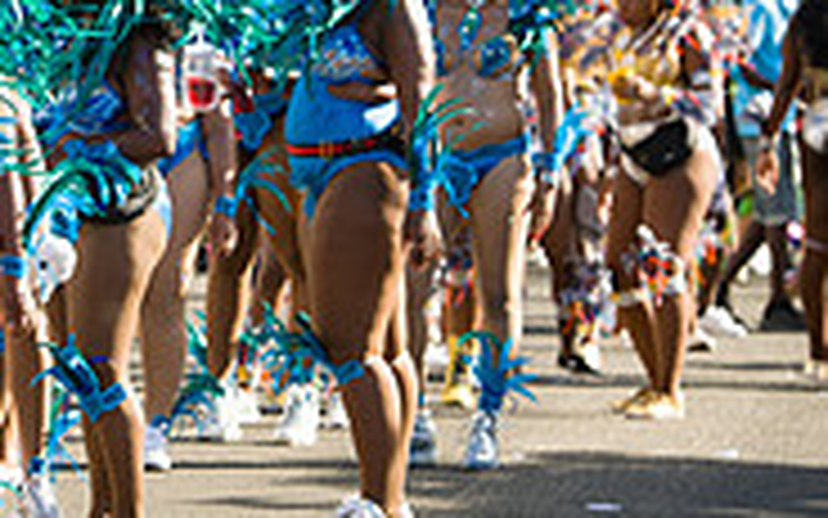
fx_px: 7966
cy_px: 90
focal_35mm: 353
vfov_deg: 3.7
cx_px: -158
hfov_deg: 5.9
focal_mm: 110
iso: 100
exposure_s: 1/200
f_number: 6.3
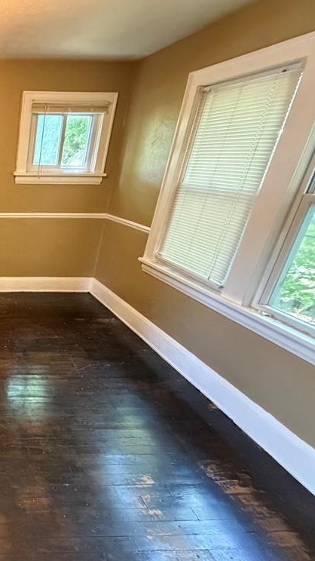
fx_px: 312
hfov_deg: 40.2
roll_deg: +0.5
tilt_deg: -20.5
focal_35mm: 21
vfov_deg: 83.9
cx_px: -52
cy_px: 280
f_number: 2.2
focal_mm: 2.22
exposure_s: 1/60
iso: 1250
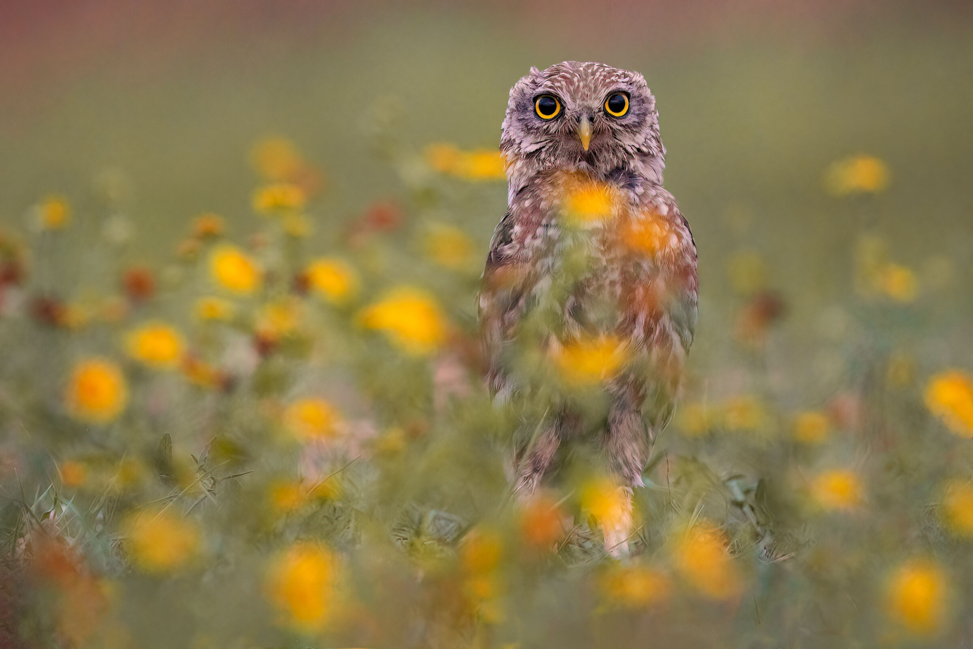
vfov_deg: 1.8
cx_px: 486
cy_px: 324
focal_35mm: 777
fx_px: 20999
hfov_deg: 2.7
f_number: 6.3
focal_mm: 518
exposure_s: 1/50
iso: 6400
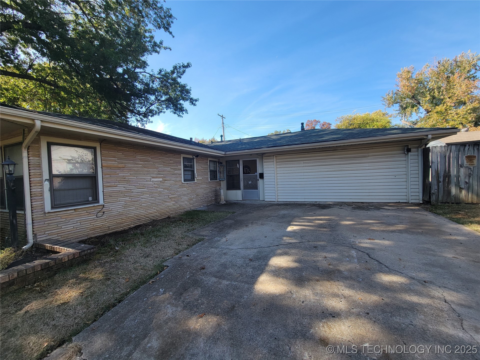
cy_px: 180
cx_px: 240
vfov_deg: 89.9
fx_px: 180
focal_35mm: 13
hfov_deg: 106.2
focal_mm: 2.2
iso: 50
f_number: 2.2
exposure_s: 1/645
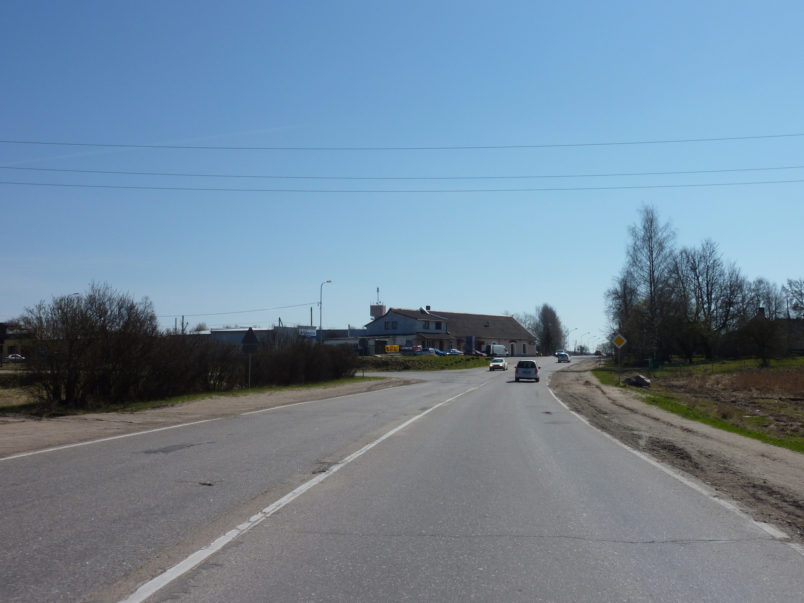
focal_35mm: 40
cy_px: 302
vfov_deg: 36.0
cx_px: 402
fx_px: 929
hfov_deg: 46.8
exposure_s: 1/640
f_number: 5.6
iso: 80
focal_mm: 6.5
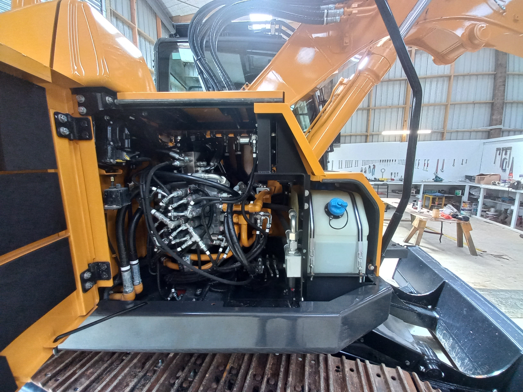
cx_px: 262
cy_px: 196
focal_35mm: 13
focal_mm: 1.42
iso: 160
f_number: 2.2
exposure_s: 1/50
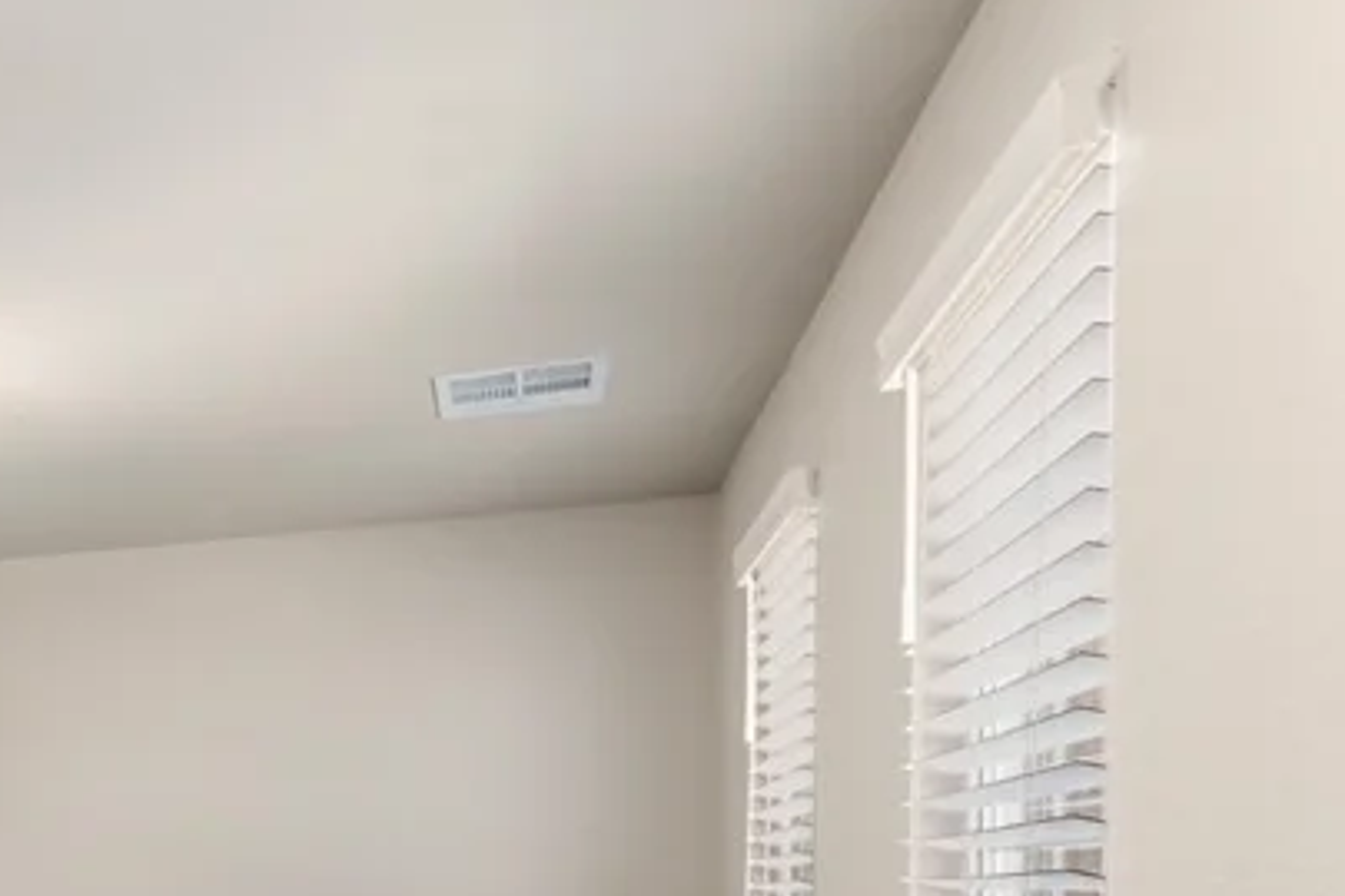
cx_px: -276
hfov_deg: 35.5
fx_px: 1606
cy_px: 904
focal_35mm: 43
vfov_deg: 29.1
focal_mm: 17
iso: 400
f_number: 8
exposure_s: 1/1.67
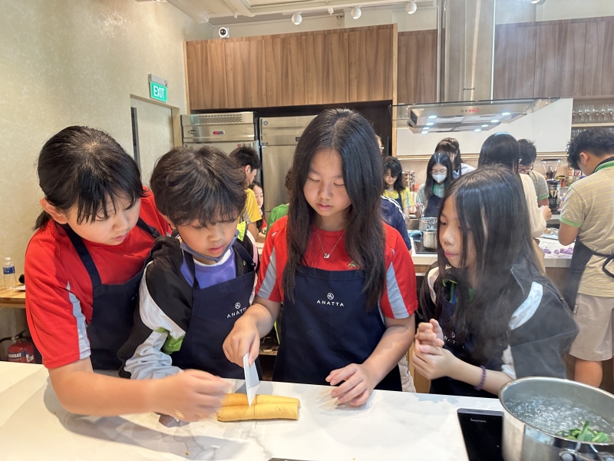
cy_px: 230
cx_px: 307
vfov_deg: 56.8
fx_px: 426
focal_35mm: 24
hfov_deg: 71.6
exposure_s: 1/50
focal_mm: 6.86
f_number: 1.78
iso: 250
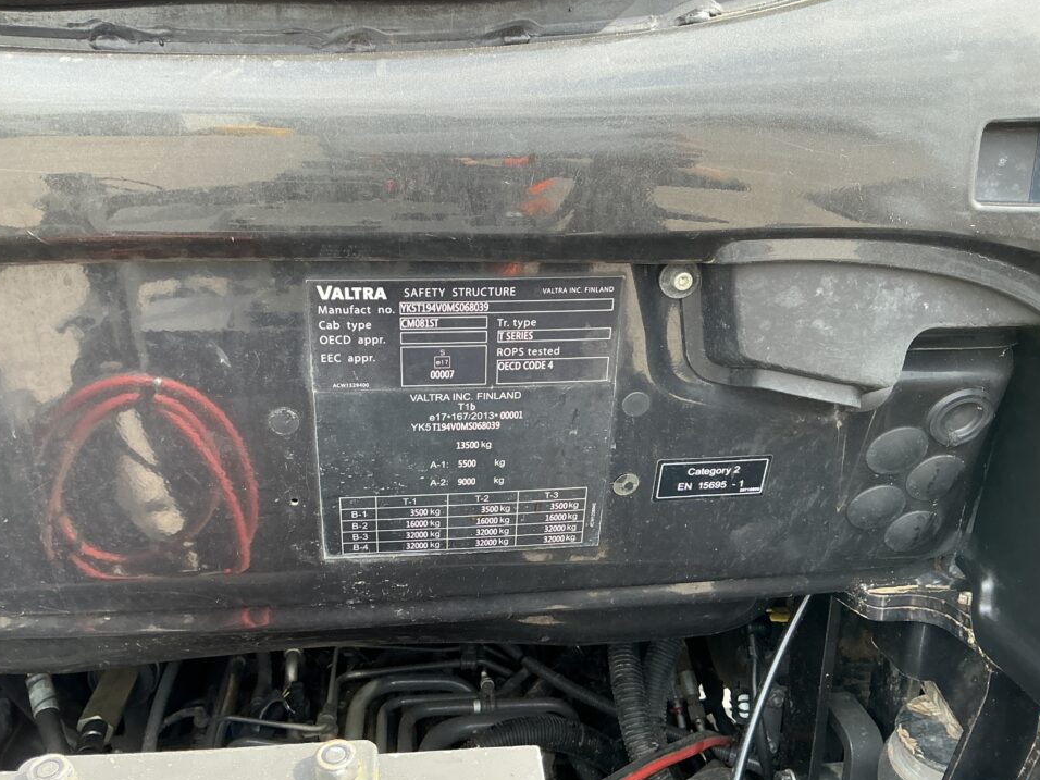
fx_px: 901
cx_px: 494
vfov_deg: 46.8
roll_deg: +0.3
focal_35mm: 30
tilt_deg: -17.0
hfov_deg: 59.9
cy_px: 394
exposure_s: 1/122
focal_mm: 3
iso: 25
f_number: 1.8
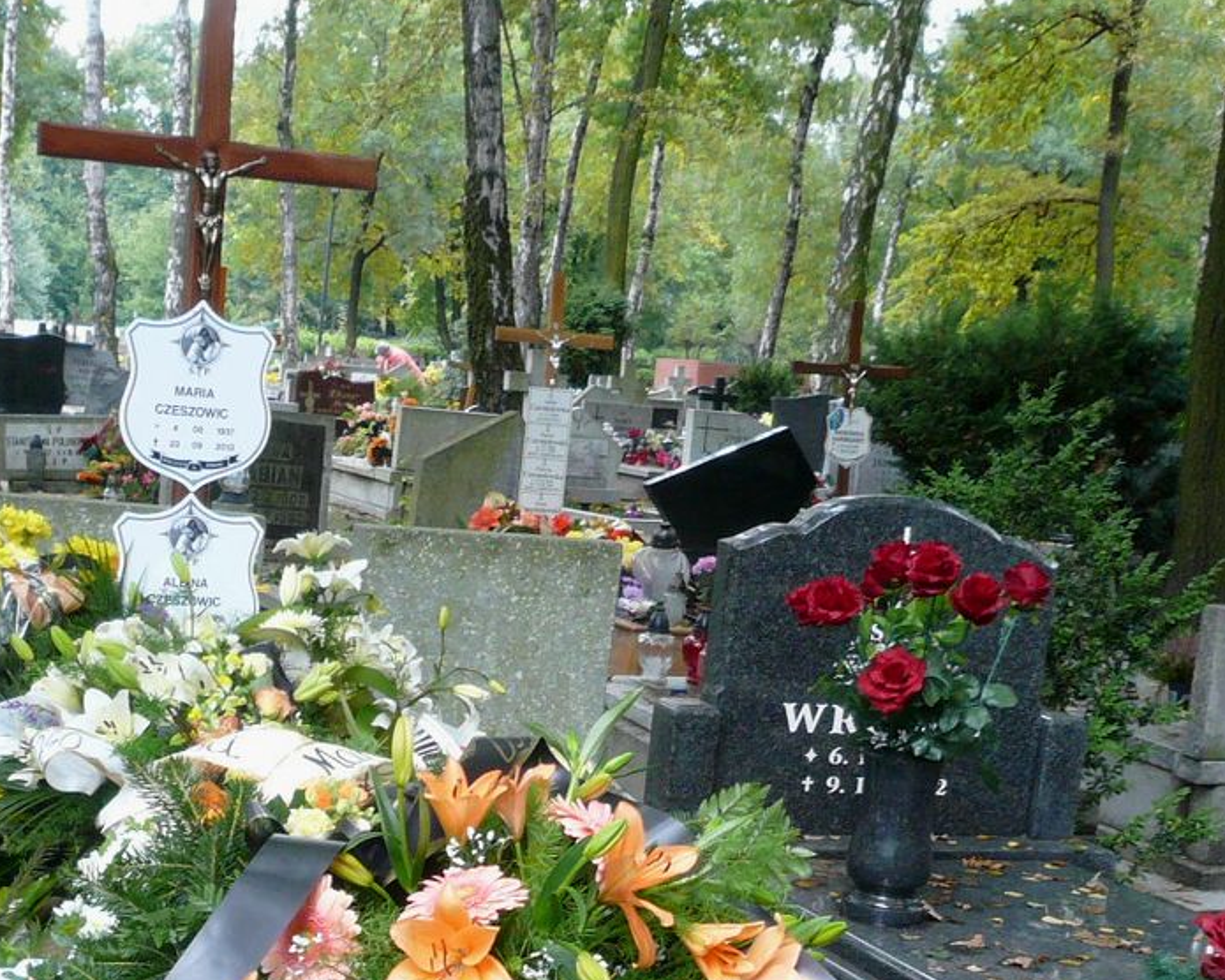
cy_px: 924
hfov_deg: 31.8
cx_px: 471
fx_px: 2139
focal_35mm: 59
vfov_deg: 24.9
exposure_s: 1/60
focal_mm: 4.6
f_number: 2.8
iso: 100
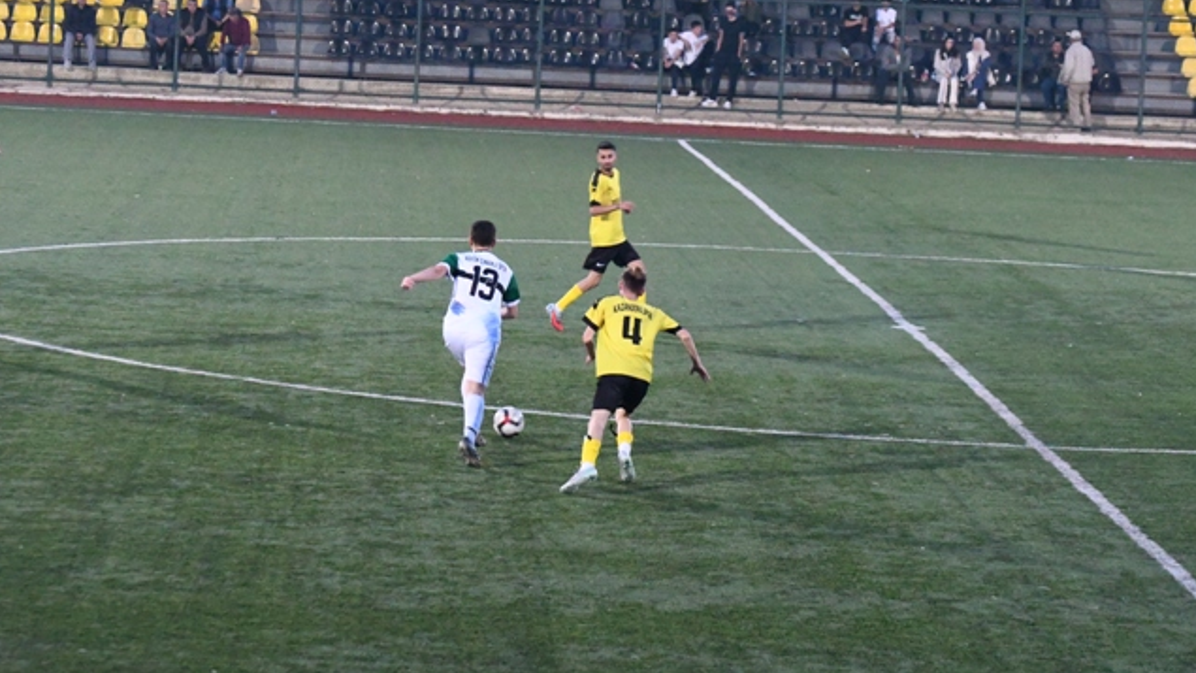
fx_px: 4756
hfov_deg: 14.3
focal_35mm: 150
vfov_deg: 8.1
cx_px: 601
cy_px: 374
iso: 16000
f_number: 4.5
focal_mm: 95
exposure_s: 1/200
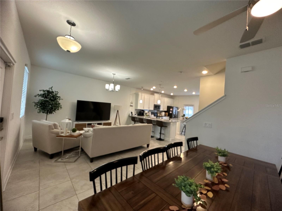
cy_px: 106
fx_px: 114
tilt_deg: -0.4
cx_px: 141
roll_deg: -4.5
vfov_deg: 85.7
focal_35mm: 14
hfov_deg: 102.1
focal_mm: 2.22
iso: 200
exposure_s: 1/120
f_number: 2.2
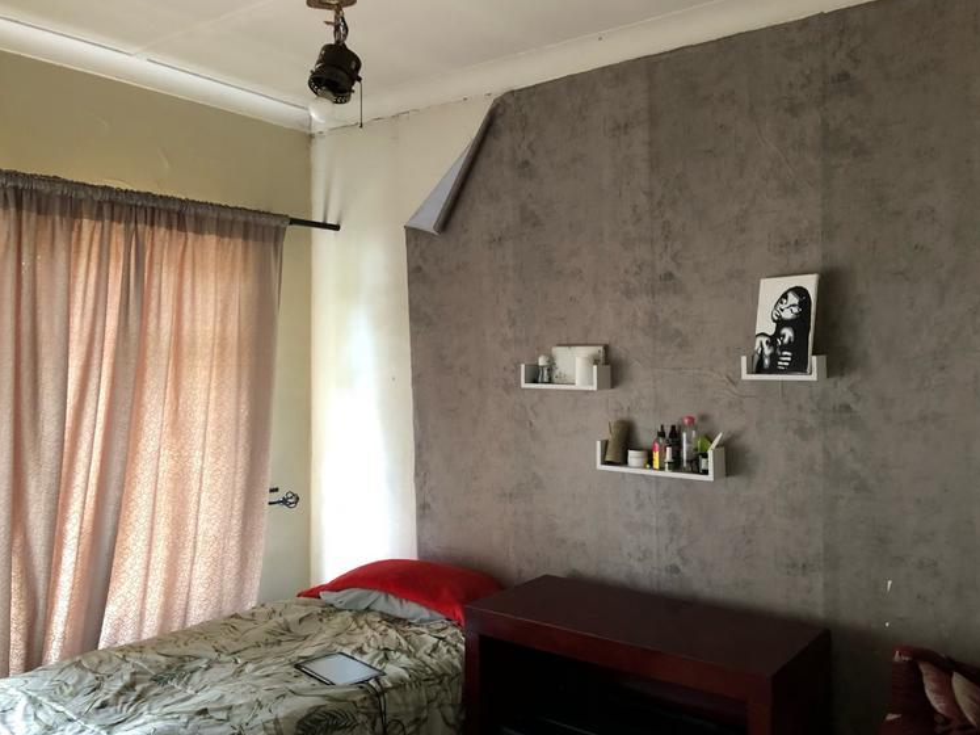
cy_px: 362
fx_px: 849
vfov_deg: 46.8
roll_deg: +0.4
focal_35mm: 30
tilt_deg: +0.6
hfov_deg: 59.9
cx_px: 514
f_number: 1.8
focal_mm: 4
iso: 80
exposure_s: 1/17
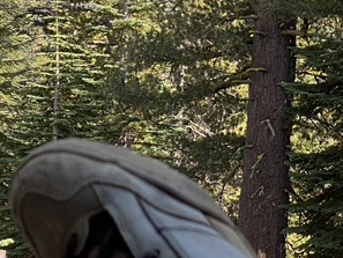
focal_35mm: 179
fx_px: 1774
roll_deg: -2.1
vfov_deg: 8.3
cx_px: 505
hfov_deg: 10.7
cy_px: 202
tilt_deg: -0.8
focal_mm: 6
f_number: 2
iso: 20
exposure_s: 1/246
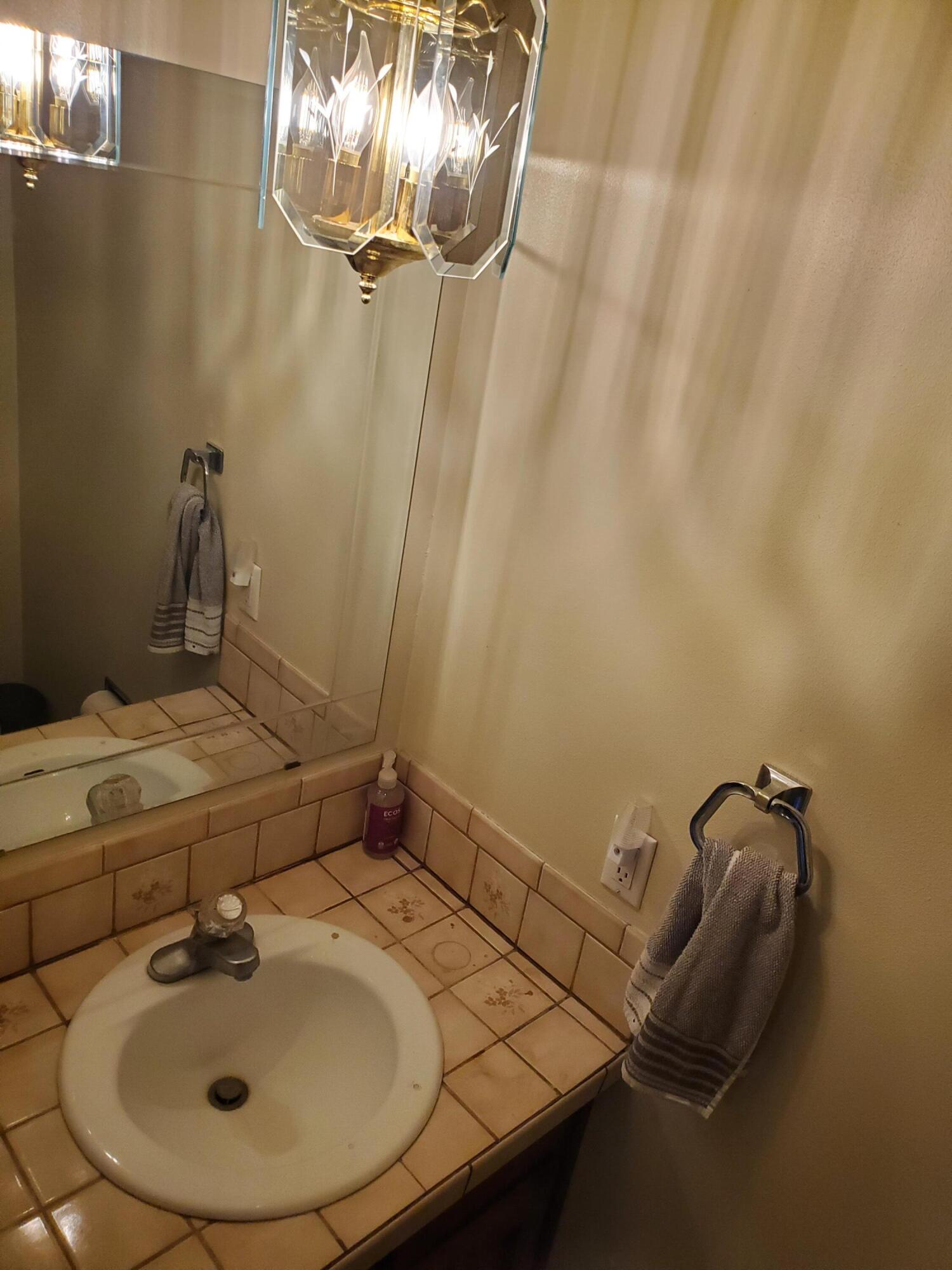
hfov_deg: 53.1
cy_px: 635
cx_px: 476
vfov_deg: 67.3
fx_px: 953
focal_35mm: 26
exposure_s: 1/120
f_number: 2.4
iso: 320
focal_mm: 4.3
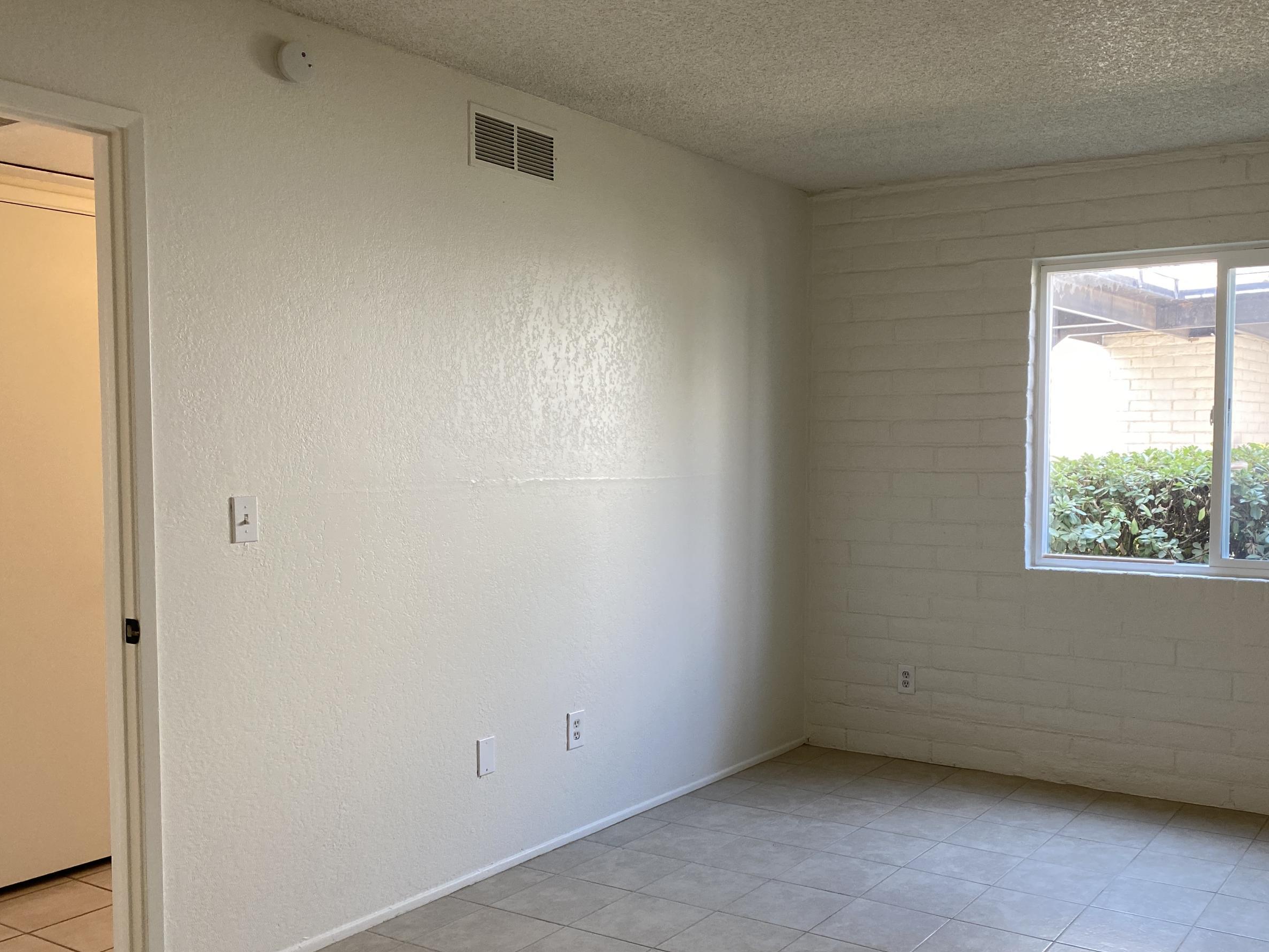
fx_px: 1210
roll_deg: -1.1
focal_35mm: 33
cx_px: 804
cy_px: 526
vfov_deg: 42.9
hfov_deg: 54.6
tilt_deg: -3.3
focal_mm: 4.25
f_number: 1.8
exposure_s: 1/120
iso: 100
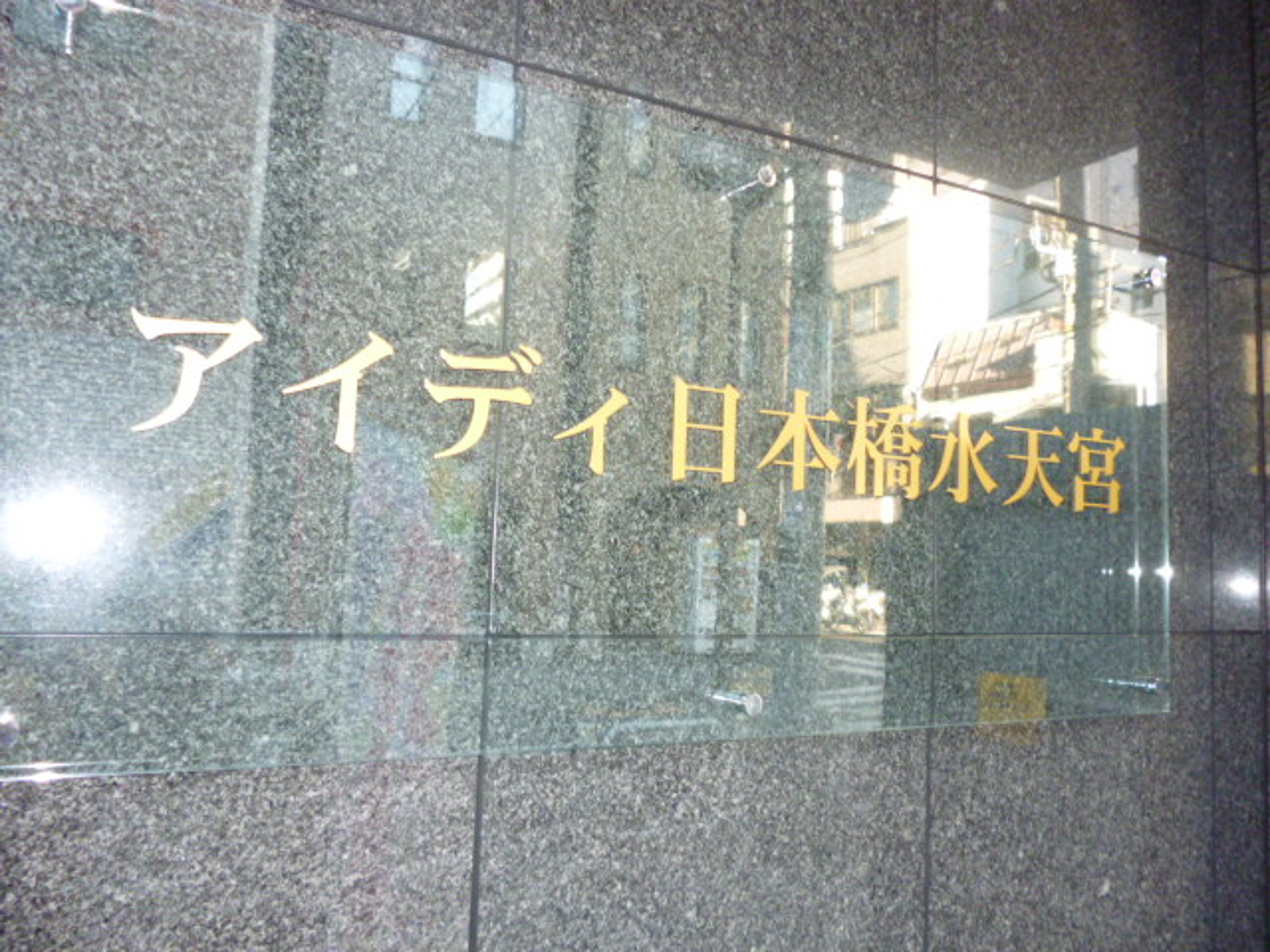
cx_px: 635
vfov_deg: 49.7
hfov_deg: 63.4
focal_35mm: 28
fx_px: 1027
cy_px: 476
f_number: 3.1
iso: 400
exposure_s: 1/60
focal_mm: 5
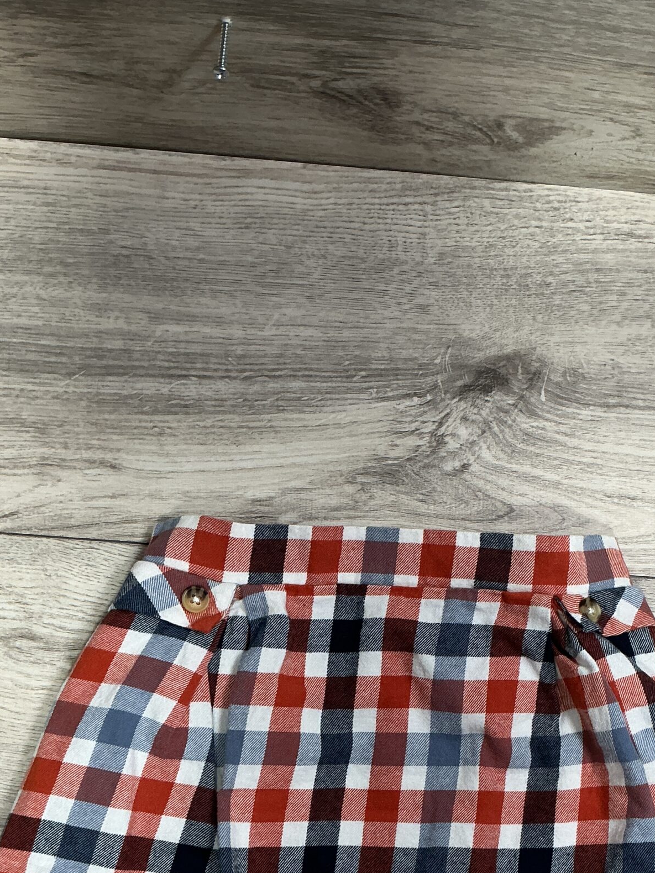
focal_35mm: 47
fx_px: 1186
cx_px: 405
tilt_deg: -83.4
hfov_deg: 30.8
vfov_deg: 38.8
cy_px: 704
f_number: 1.8
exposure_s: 1/50
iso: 50
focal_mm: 3
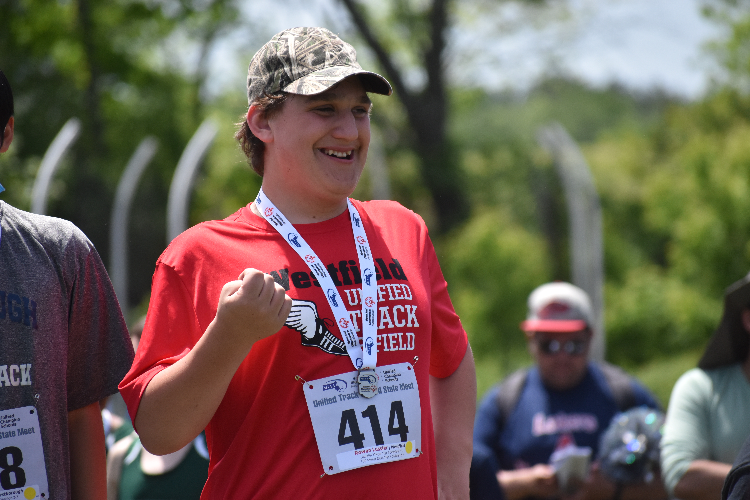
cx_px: 375
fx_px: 6250
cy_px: 250
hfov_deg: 6.9
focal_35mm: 300
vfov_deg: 4.6
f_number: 5.3
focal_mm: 200
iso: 1000
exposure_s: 1/4000
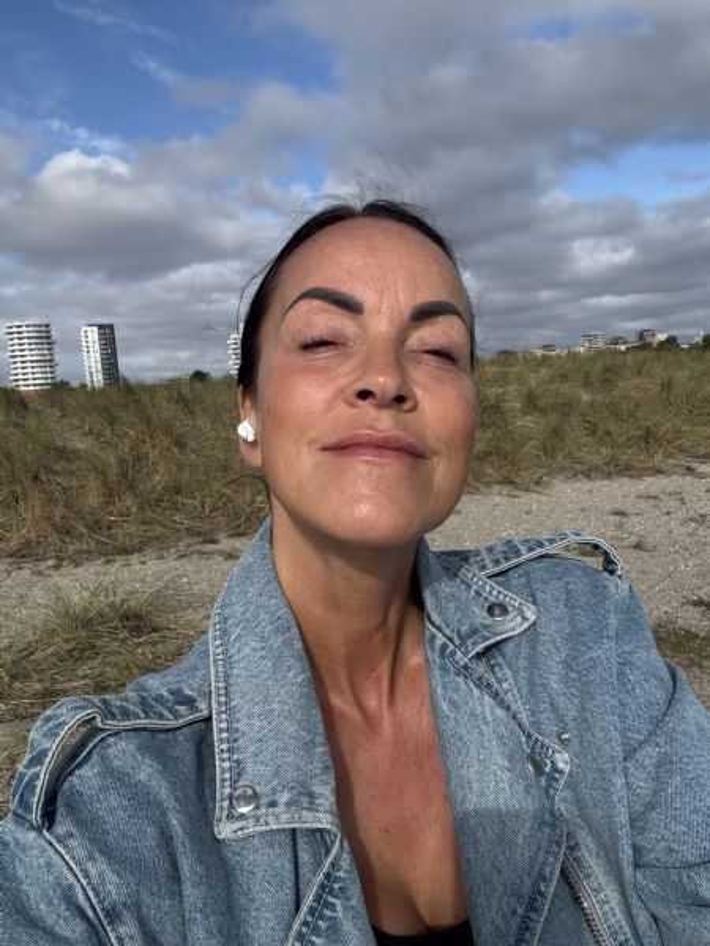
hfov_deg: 46.8
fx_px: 820
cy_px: 473
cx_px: 355
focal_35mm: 30
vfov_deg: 60.0
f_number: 1.9
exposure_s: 1/1923
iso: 25
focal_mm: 2.69
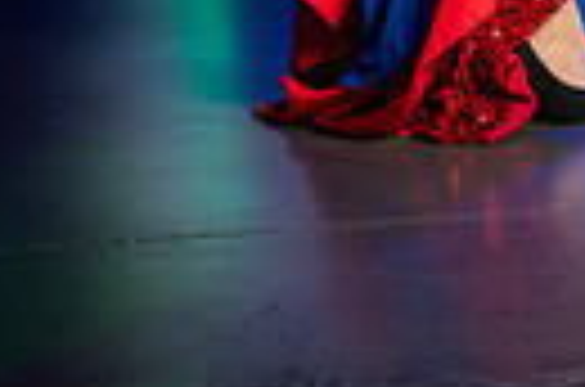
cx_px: 558
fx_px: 2983
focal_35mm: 184
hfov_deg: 11.1
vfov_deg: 7.0
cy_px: -585
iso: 500
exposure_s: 1/80
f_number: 5
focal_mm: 53
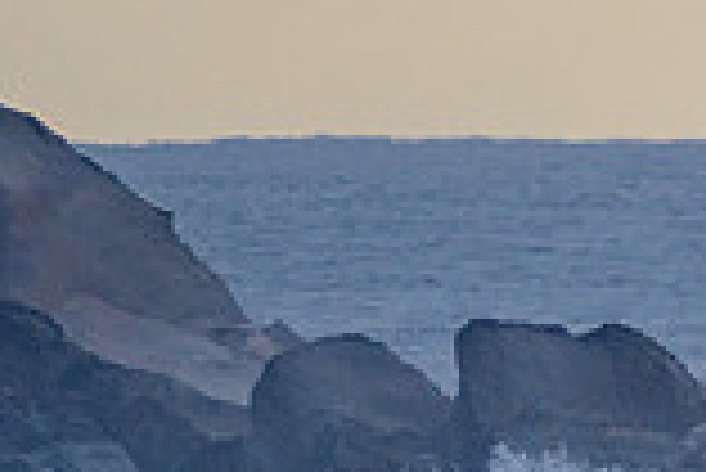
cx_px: 909
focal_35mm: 1627
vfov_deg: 0.8
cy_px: 766
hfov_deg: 1.3
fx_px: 31936
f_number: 5.6
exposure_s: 1/2000
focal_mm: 360
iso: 800
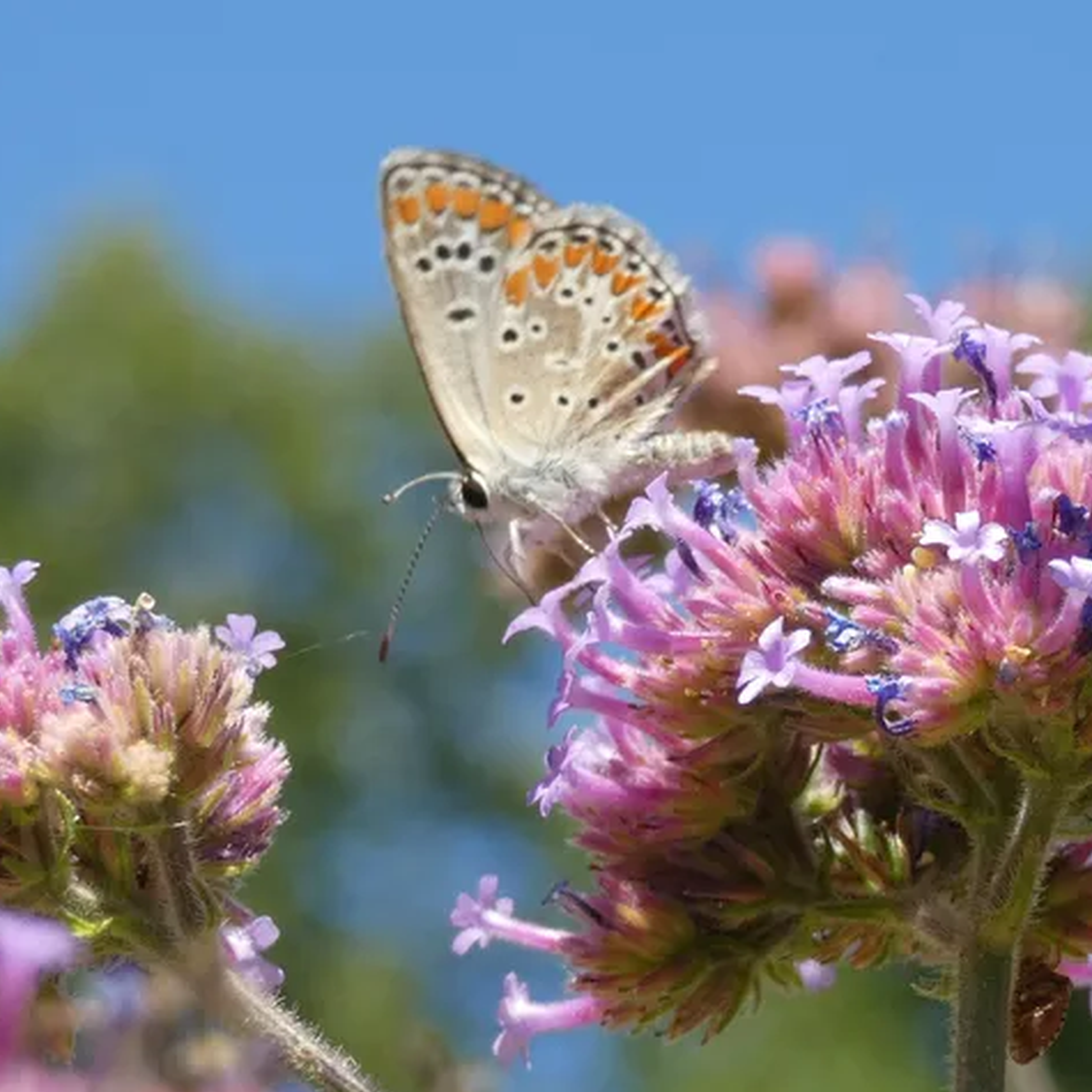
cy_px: 549
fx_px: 4675
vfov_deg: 13.3
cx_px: 591
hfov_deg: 13.3
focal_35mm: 131
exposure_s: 1/250
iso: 80
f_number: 5
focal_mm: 19.7
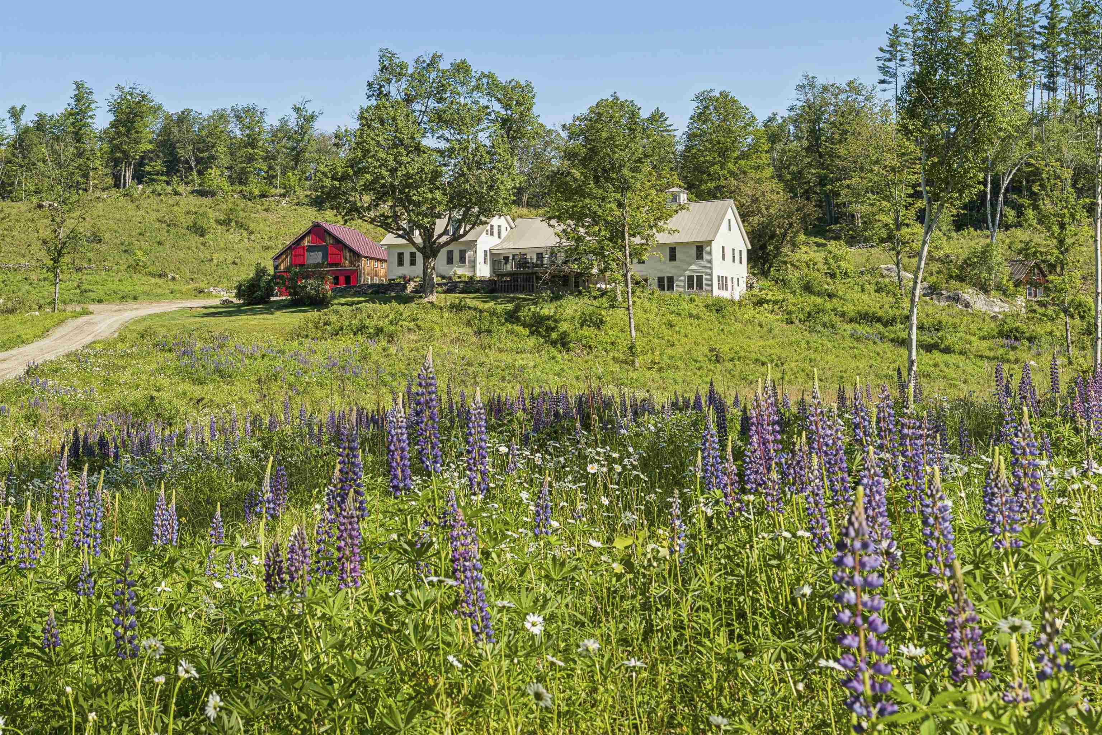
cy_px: 368
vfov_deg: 26.0
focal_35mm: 52
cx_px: 551
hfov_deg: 38.2
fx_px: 1592
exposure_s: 1/160
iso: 100
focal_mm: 35
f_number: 7.1
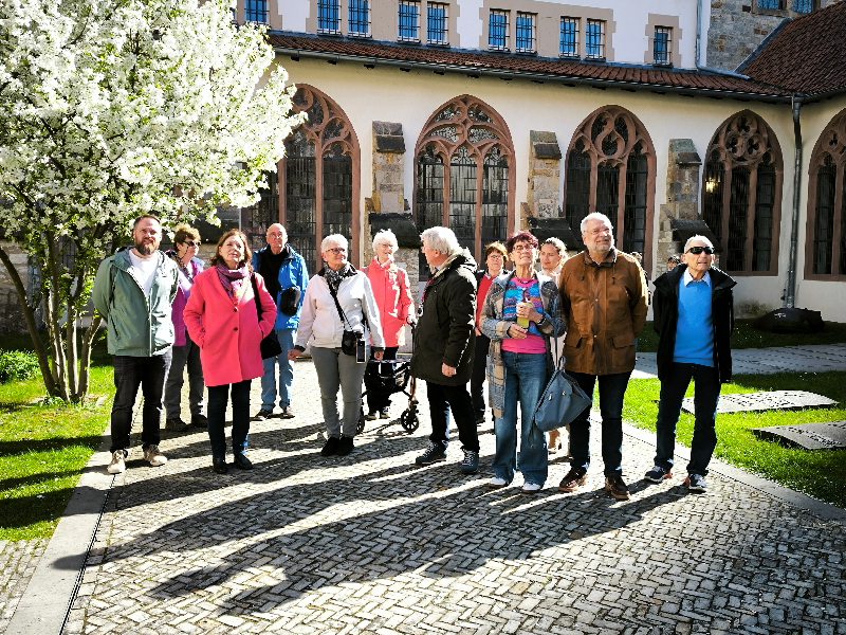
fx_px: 733
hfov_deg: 60.0
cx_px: 423
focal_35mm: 30
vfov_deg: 46.8
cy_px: 318
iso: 50
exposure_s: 1/367
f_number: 1.9
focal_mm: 6.92
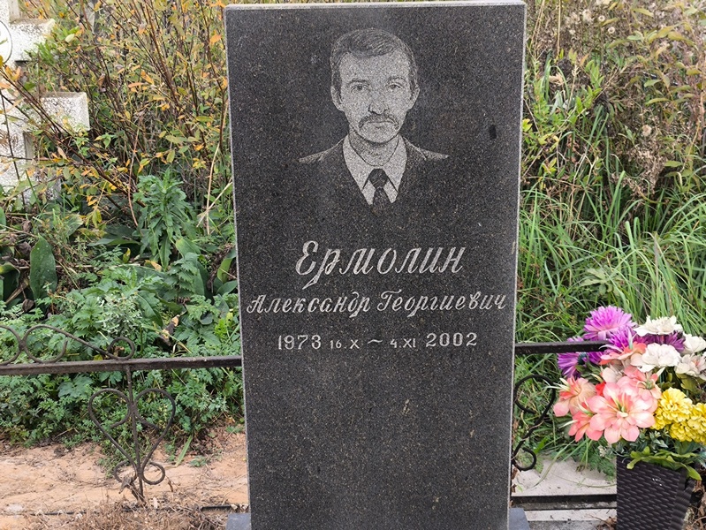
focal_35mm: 50
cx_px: 353
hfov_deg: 38.2
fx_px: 1020
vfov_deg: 29.1
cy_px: 265
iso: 80
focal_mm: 4.71
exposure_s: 1/120
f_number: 1.7
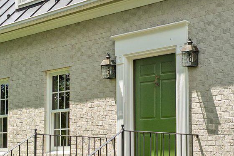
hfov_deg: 24.8
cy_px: 114
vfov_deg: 16.6
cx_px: 114
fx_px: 533
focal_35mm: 82
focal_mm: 20
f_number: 8
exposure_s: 1/640
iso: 400
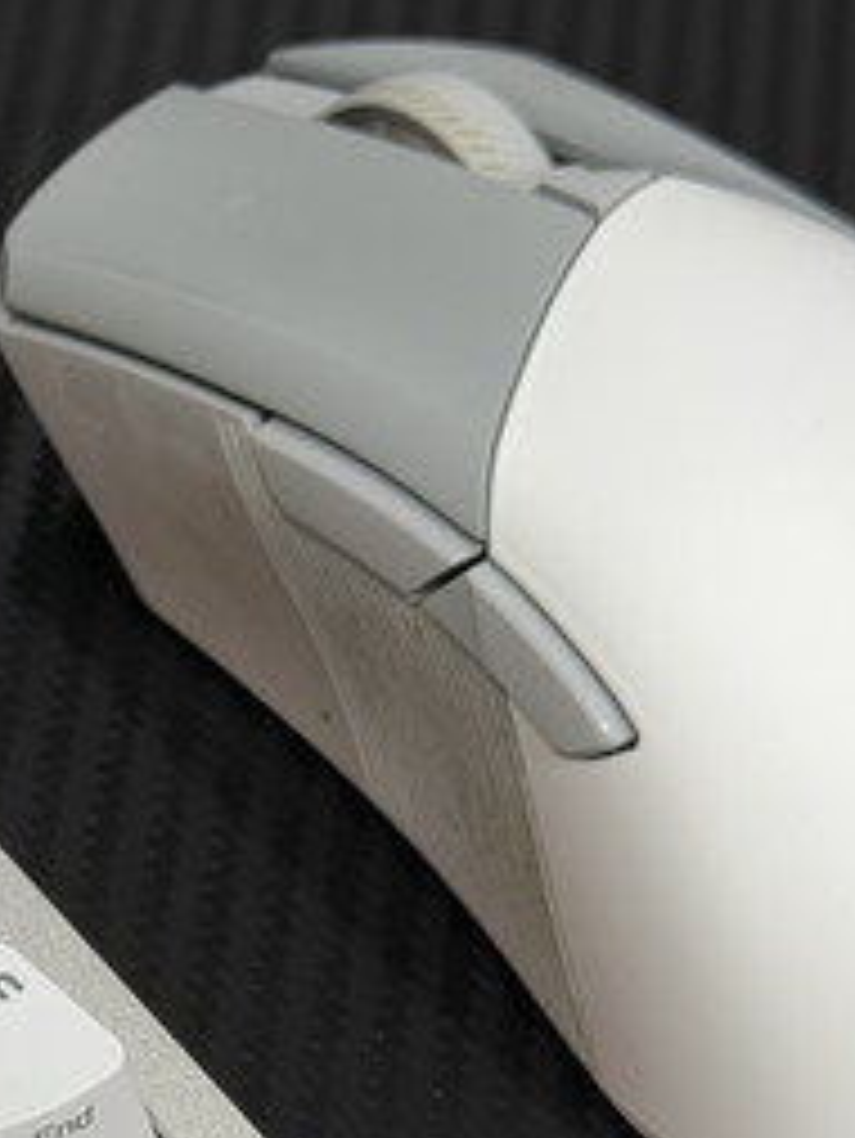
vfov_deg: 13.2
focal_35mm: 148
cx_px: -302
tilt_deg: -48.4
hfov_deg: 9.8
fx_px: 4870
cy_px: 1050
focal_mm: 6.76
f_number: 1.78
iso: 64
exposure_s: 1/60
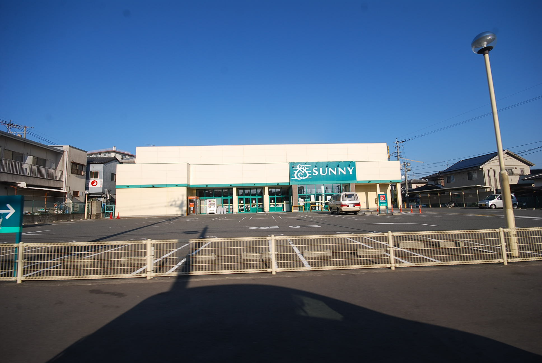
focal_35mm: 15
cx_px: 271
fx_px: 226
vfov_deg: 77.5
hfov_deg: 100.3
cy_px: 182
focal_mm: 10
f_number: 8
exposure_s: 1/250
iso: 100
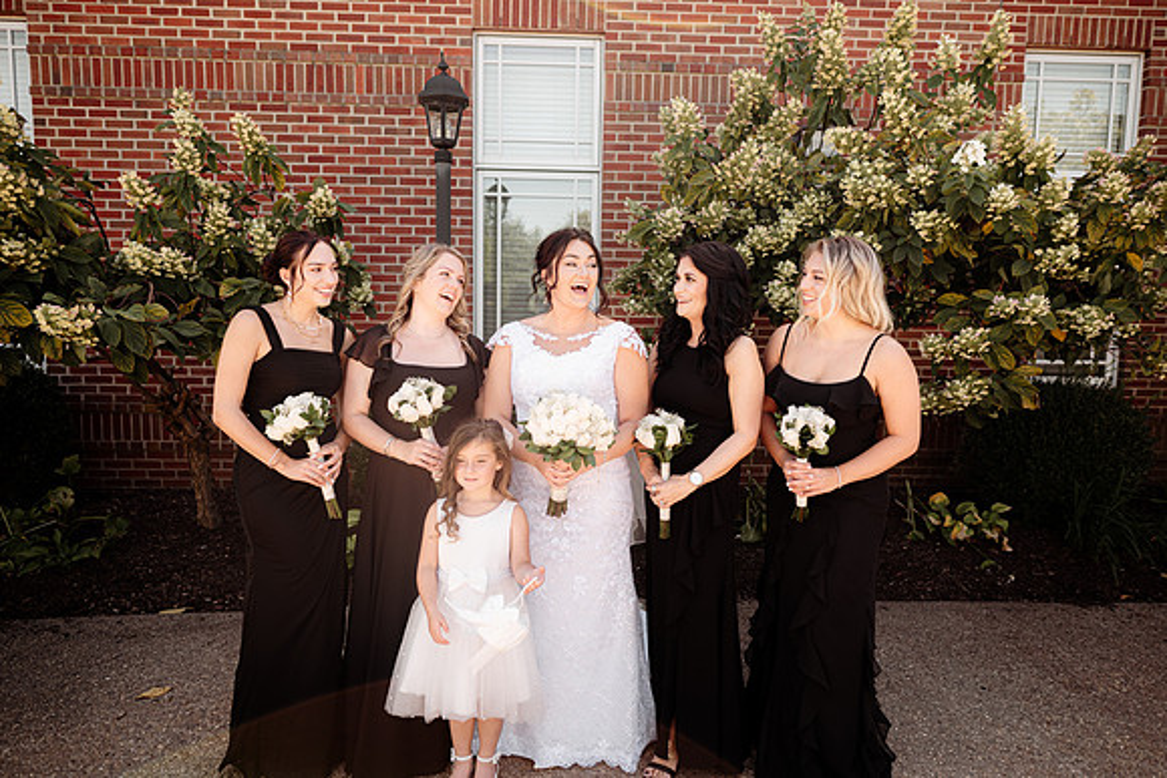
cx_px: 584
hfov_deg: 73.7
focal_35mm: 24
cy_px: 389
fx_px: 778
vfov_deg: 53.2
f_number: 2.8
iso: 160
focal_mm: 24
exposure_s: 1/640
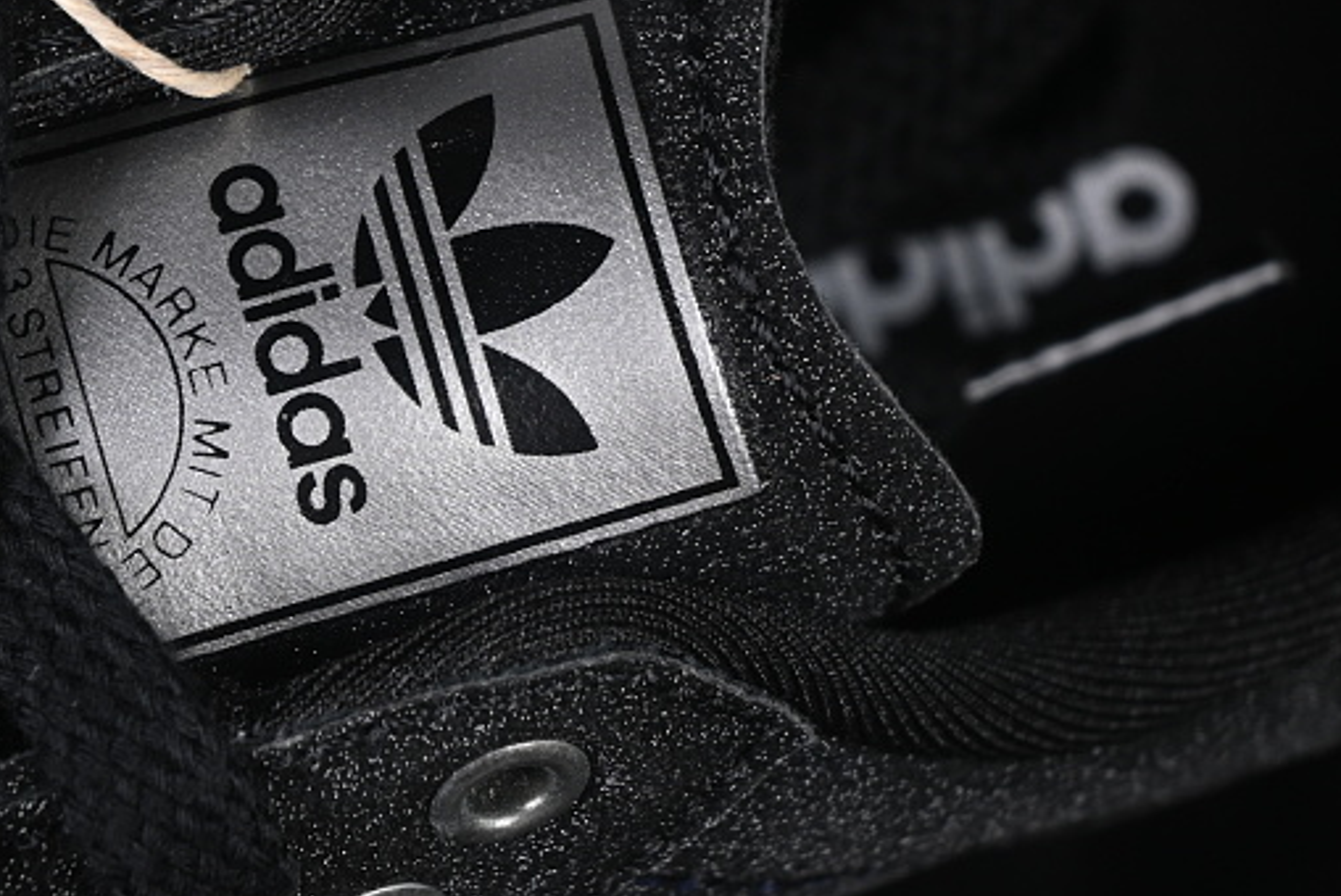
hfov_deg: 12.9
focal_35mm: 159
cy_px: 385
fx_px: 5926
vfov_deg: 8.6
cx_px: 393
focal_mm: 50
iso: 160
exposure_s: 1/60
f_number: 6.3
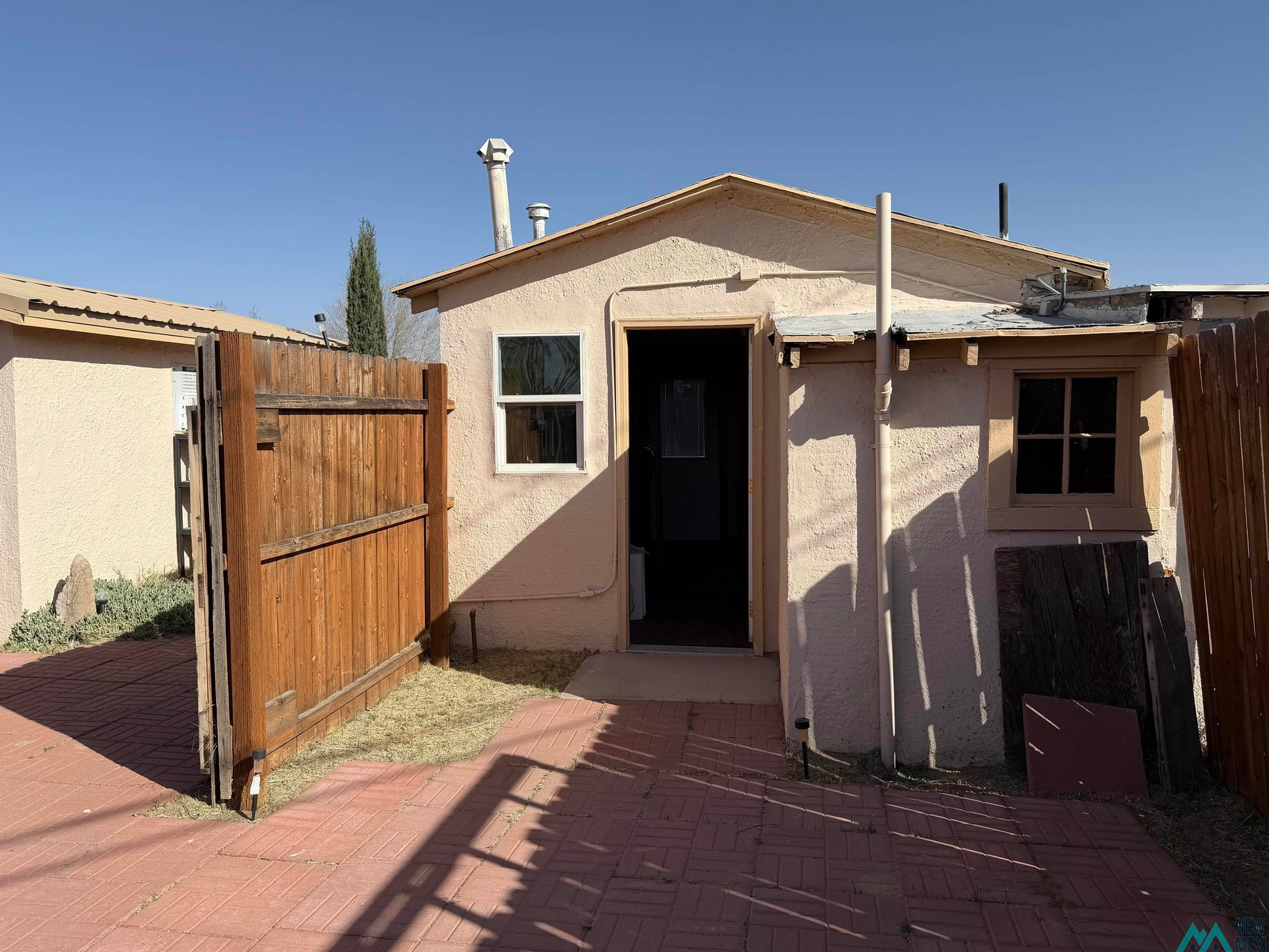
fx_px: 917
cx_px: 654
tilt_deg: -3.1
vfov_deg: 54.9
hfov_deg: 69.4
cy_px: 465
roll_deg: +1.0
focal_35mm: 25
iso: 80
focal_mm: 6.76
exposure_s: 1/5714
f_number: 1.78
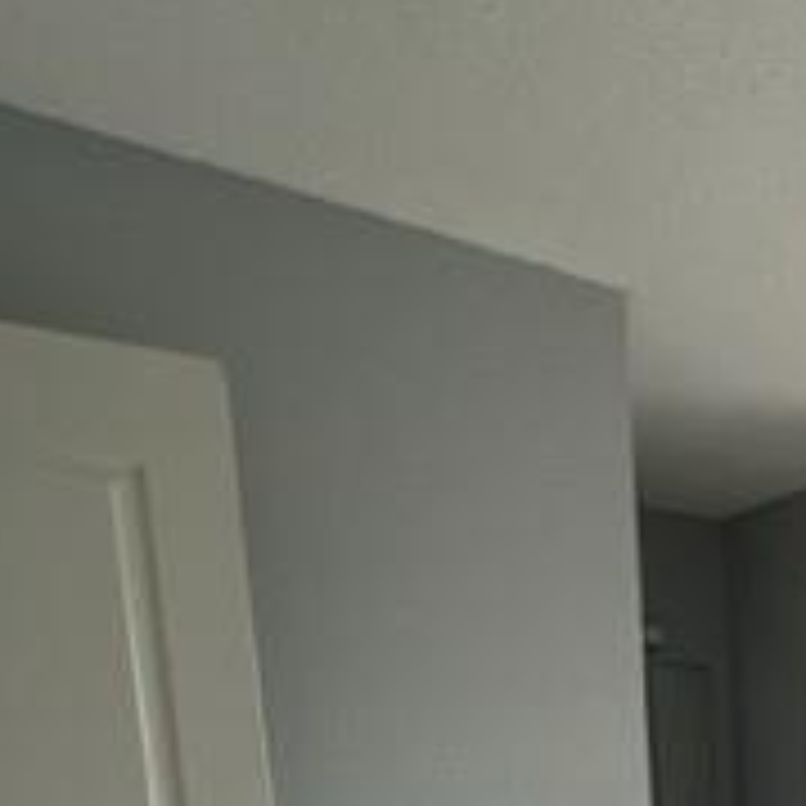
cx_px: 1117
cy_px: 995
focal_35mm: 41
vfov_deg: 32.7
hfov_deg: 29.9
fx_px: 1080
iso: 64
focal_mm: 1.57
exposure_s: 1/99
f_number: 1.8
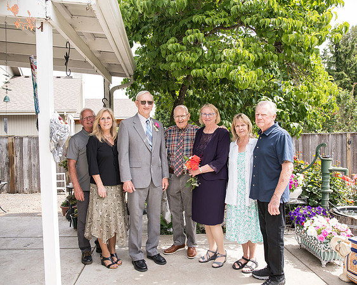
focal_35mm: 27
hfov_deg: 64.0
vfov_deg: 53.1
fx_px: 285
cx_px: 178
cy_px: 142
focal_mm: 24
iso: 400
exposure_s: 1/500
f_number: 5
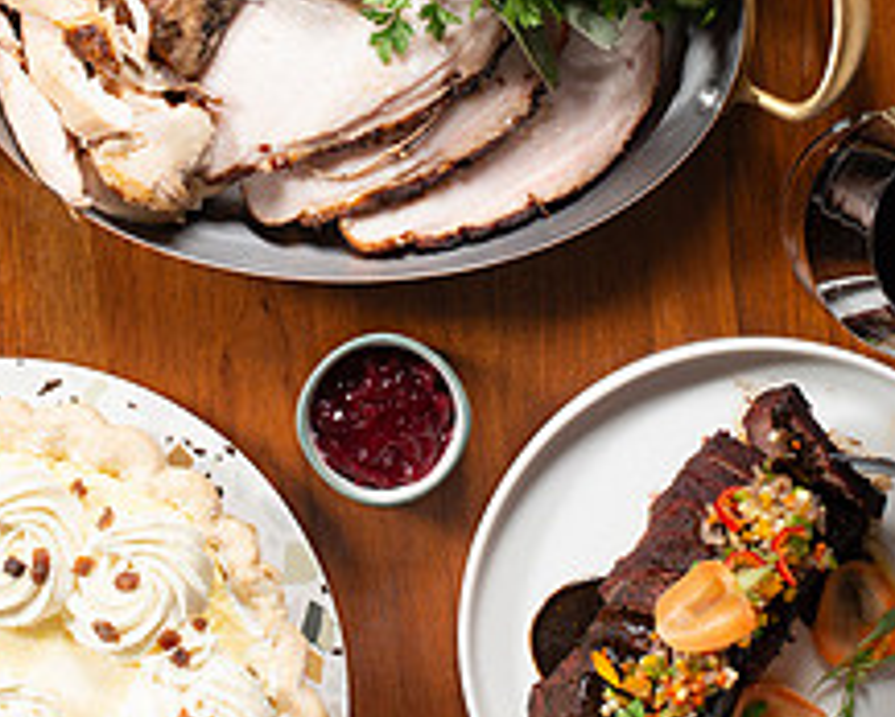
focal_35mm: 138
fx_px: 3659
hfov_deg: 13.9
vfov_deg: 11.2
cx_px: 296
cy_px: 170
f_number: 5.6
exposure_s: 1/125
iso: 250
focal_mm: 50
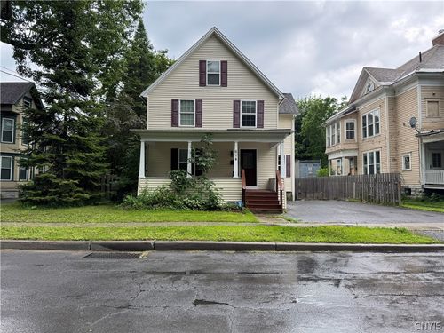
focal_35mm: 24
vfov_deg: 56.8
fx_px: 308
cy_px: 166
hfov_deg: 71.6
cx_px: 222
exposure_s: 1/248
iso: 64
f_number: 1.78
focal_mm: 6.76
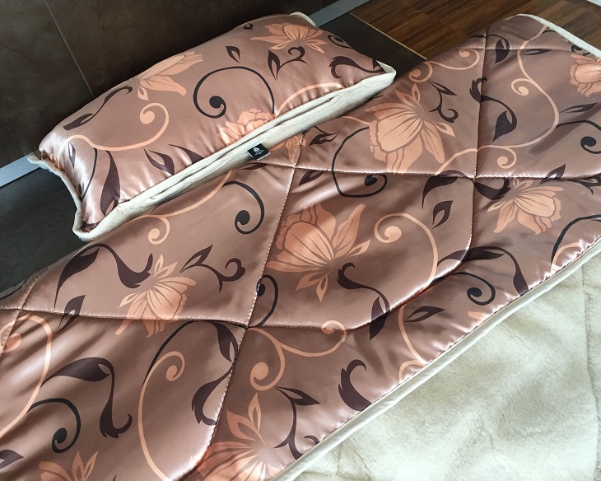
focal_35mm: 31
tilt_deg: -51.1
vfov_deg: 47.1
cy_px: 242
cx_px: 310
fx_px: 551
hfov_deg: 57.2
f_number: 2.2
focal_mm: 4.15
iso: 160
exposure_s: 1/33
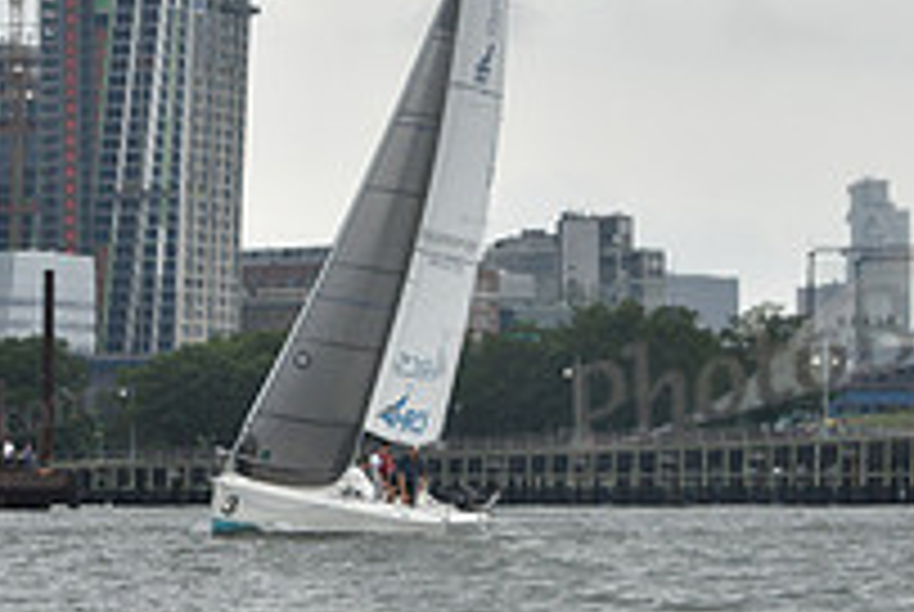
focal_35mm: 291
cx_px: 333
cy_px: 169
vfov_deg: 4.7
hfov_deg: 7.1
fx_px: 7399
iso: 400
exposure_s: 1/800
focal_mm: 102
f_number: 9
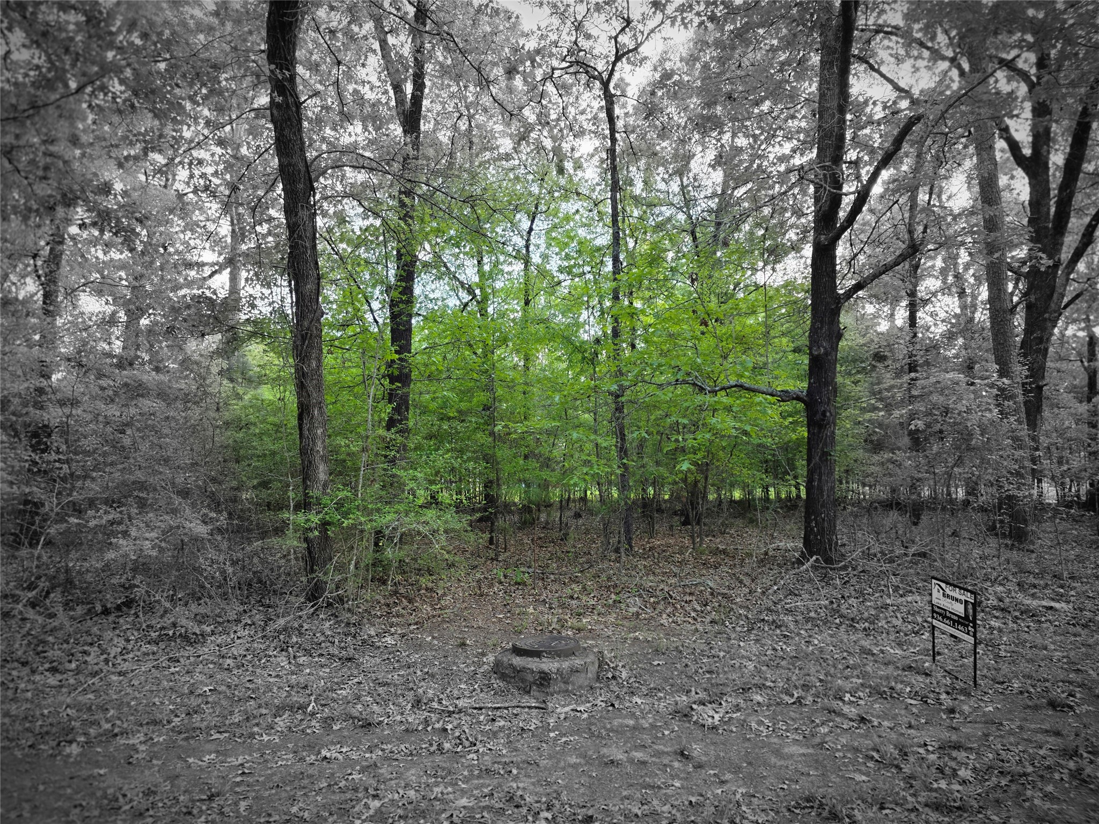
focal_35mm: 23
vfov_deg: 58.9
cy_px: 412
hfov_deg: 73.9
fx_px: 730
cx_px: 550
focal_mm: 6.3
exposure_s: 1/180
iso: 40
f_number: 1.7
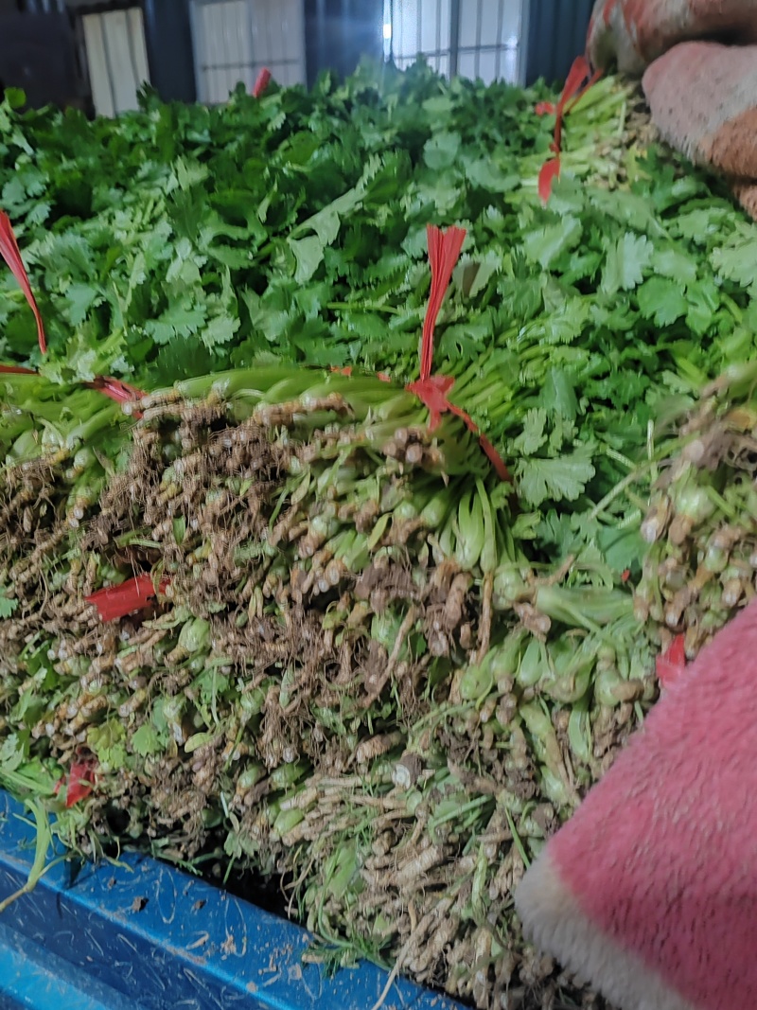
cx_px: 378
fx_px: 787
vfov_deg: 65.3
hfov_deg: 51.3
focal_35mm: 27
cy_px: 505
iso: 1600
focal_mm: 5.52
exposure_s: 1/33
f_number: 1.9
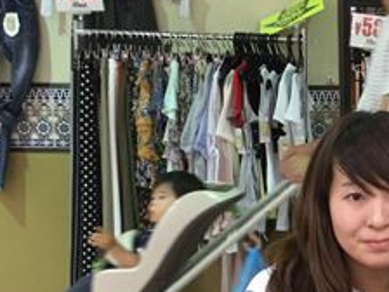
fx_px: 933
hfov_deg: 22.4
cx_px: 413
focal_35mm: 83
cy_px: 231
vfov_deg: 17.6
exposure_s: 1/33
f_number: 2.4
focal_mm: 3.3
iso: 100
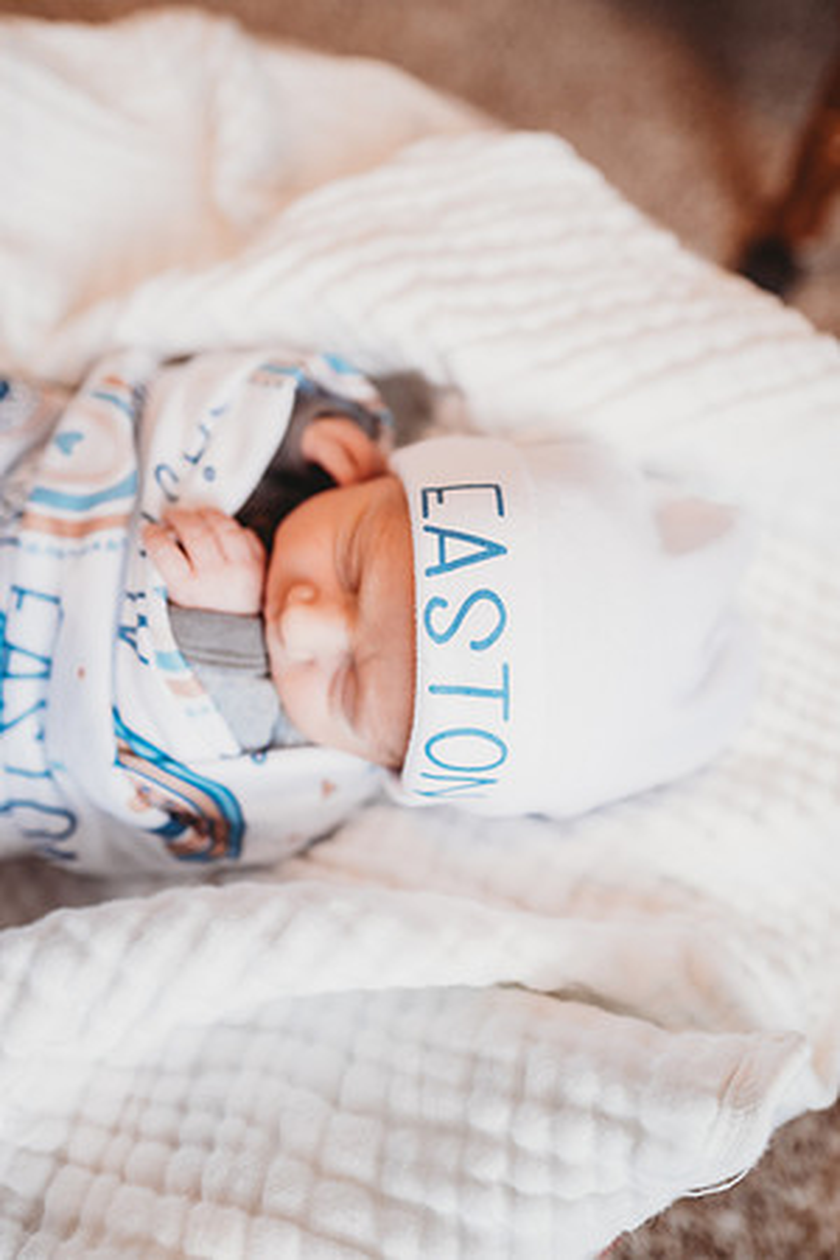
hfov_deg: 53.1
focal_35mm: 24
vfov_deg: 73.7
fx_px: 840
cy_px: 630
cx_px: 420
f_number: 2.2
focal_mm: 24
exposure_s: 1/160
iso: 500
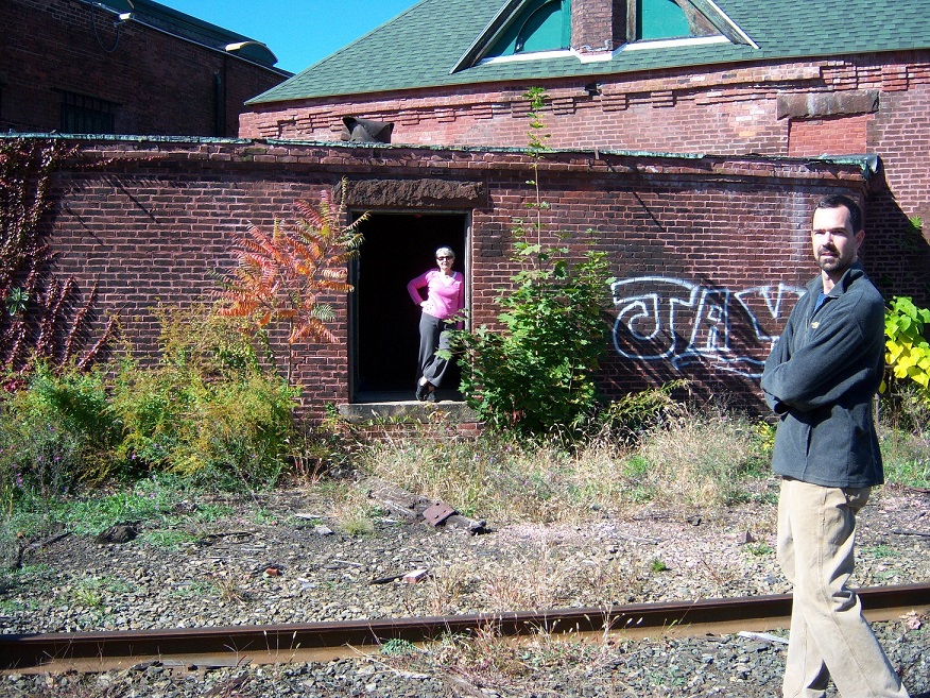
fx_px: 967
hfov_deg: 51.4
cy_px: 349
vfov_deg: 39.7
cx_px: 465
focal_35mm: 36
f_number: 2.8
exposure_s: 1/640
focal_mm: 7.5
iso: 80
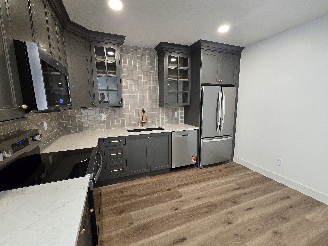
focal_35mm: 14
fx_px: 133
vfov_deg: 85.7
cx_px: 165
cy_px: 124
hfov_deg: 102.1
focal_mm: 2.2
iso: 320
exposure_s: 1/60
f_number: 2.2
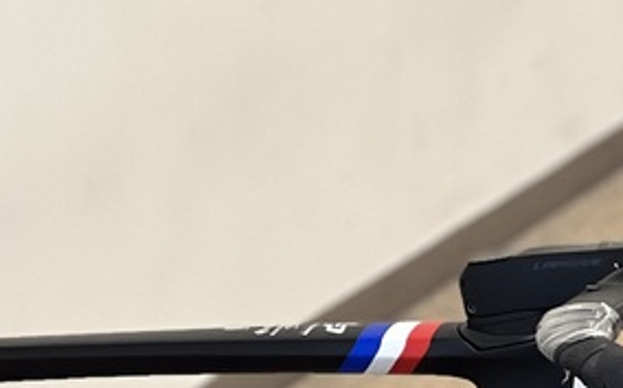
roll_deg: -0.9
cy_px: 662
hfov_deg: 7.2
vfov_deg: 4.5
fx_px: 4920
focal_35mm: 290
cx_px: 178
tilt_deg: -18.7
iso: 200
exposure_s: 1/33
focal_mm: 9
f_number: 2.8
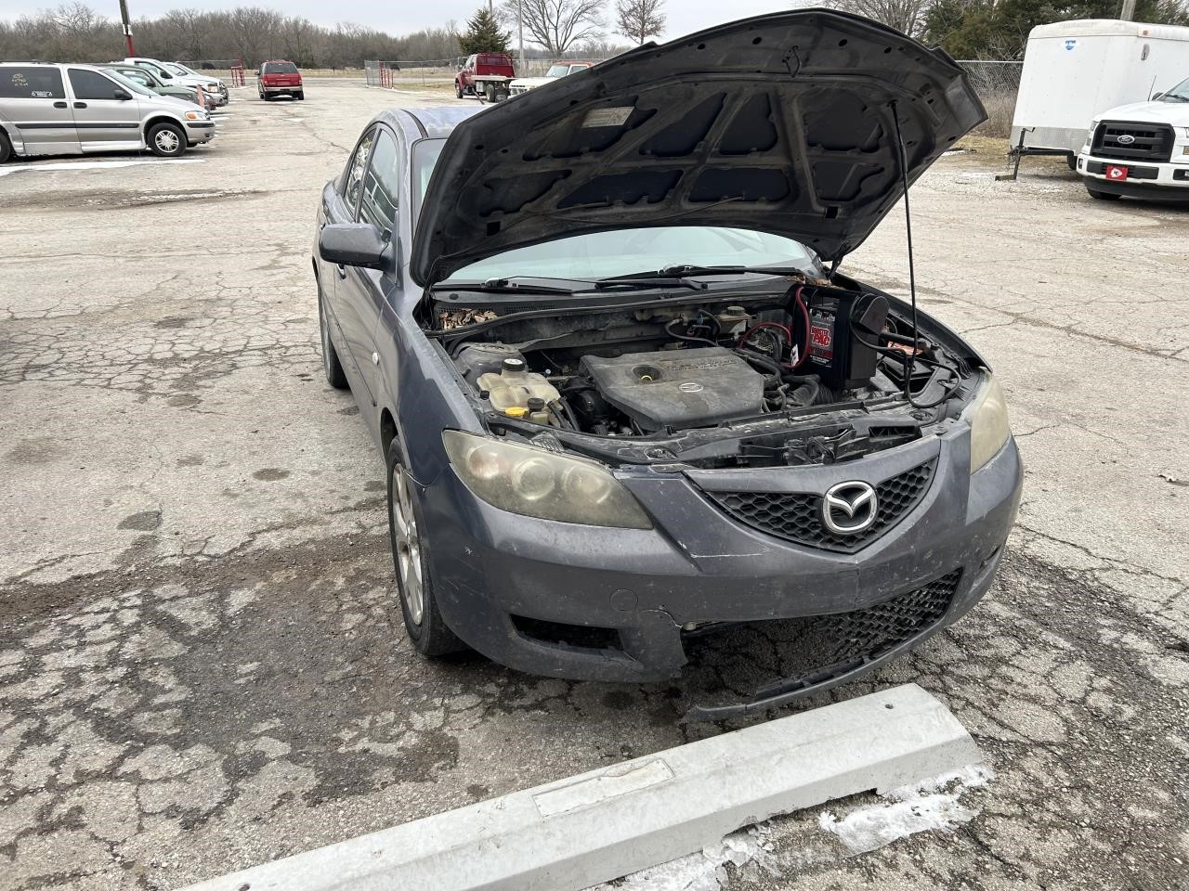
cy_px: 446
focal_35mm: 26
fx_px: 893
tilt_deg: -23.6
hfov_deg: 67.3
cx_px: 594
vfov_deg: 53.1
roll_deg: -1.0
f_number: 1.5
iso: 50
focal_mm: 5.7
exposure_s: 1/366
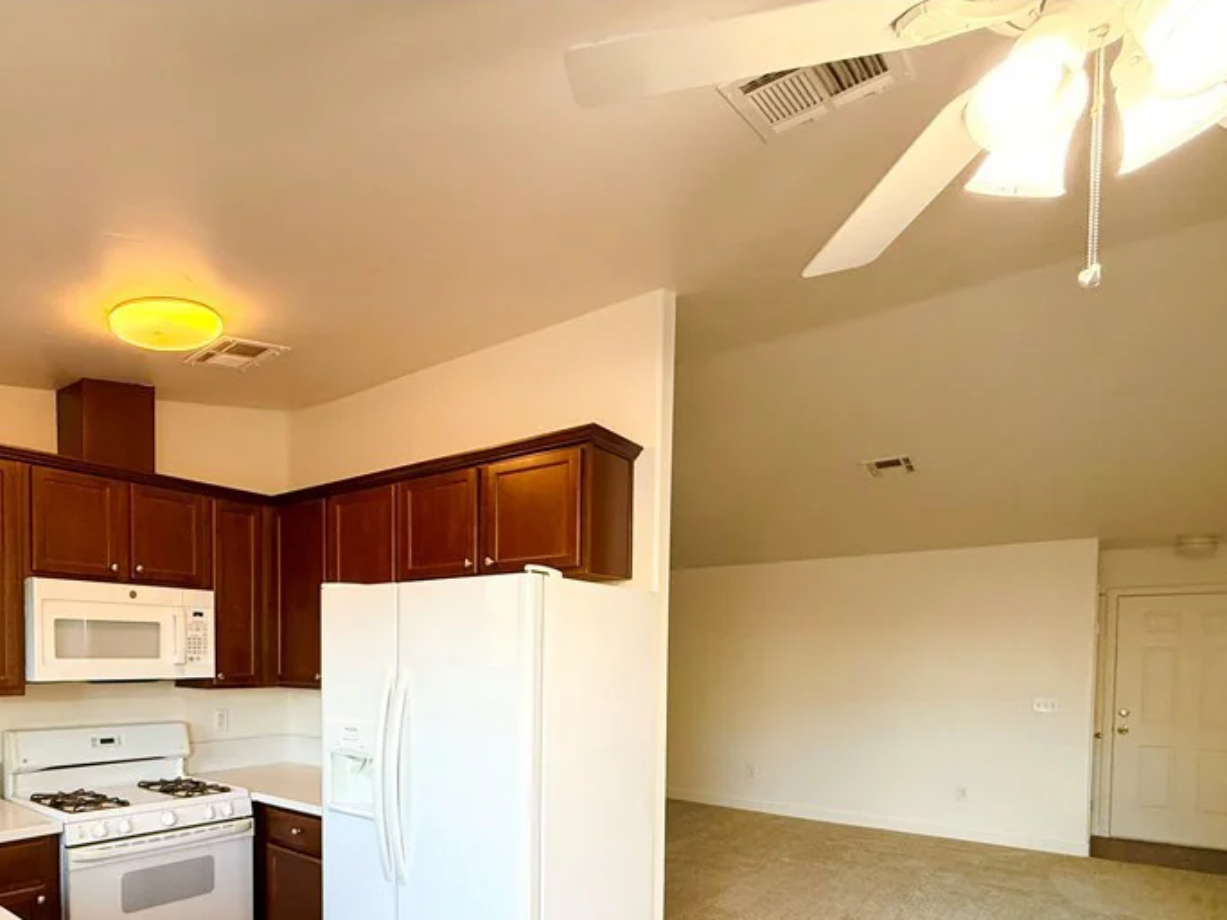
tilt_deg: -1.7
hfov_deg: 77.8
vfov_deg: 60.2
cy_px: 685
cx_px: 474
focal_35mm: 21
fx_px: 744
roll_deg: -0.5
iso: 250
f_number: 2.2
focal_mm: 2.22
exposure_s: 1/120
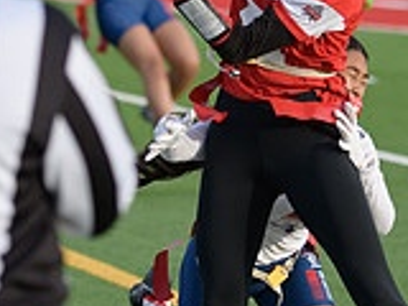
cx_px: 240
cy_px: 19
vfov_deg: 4.2
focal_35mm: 355
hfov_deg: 5.6
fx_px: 4184
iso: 640
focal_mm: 102
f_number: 2.8
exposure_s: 1/4000
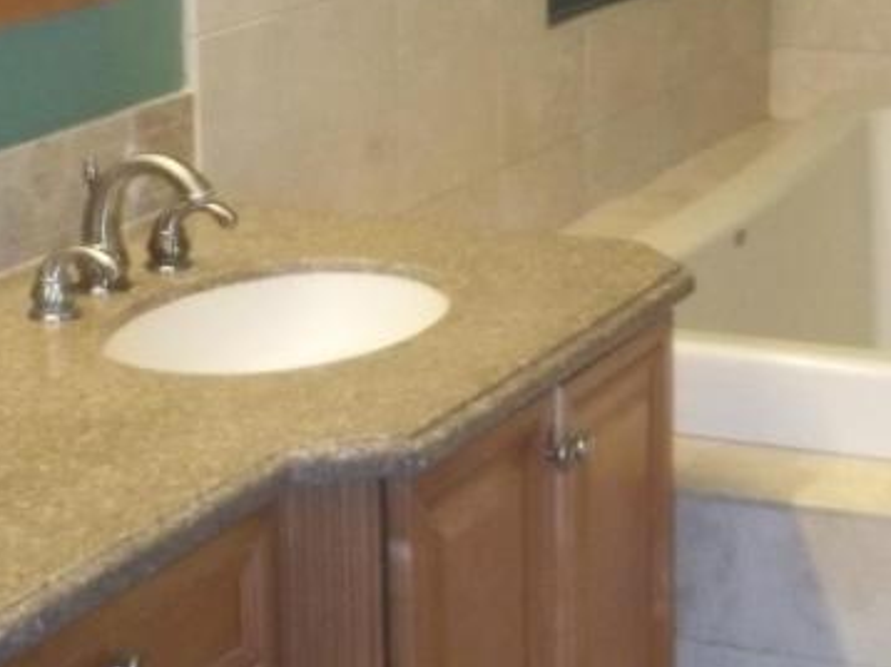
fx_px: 2649
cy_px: -30
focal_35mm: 103
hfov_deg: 19.1
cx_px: 458
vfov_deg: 14.1
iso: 320
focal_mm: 6.5
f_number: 3.1
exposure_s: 1/30
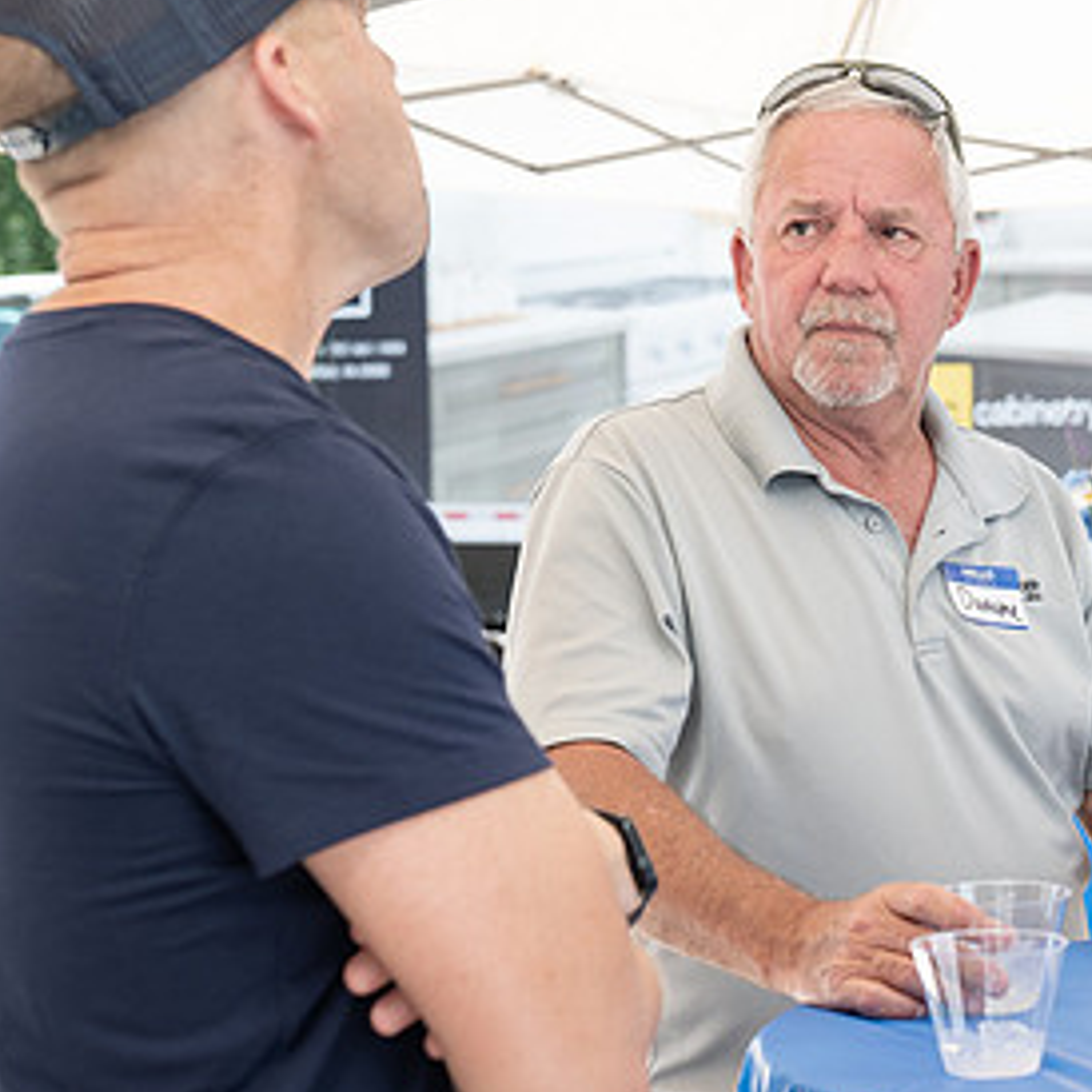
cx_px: 876
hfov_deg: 18.3
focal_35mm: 94
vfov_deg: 18.5
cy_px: 509
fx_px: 3355
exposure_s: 1/200
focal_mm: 46
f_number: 4
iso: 100
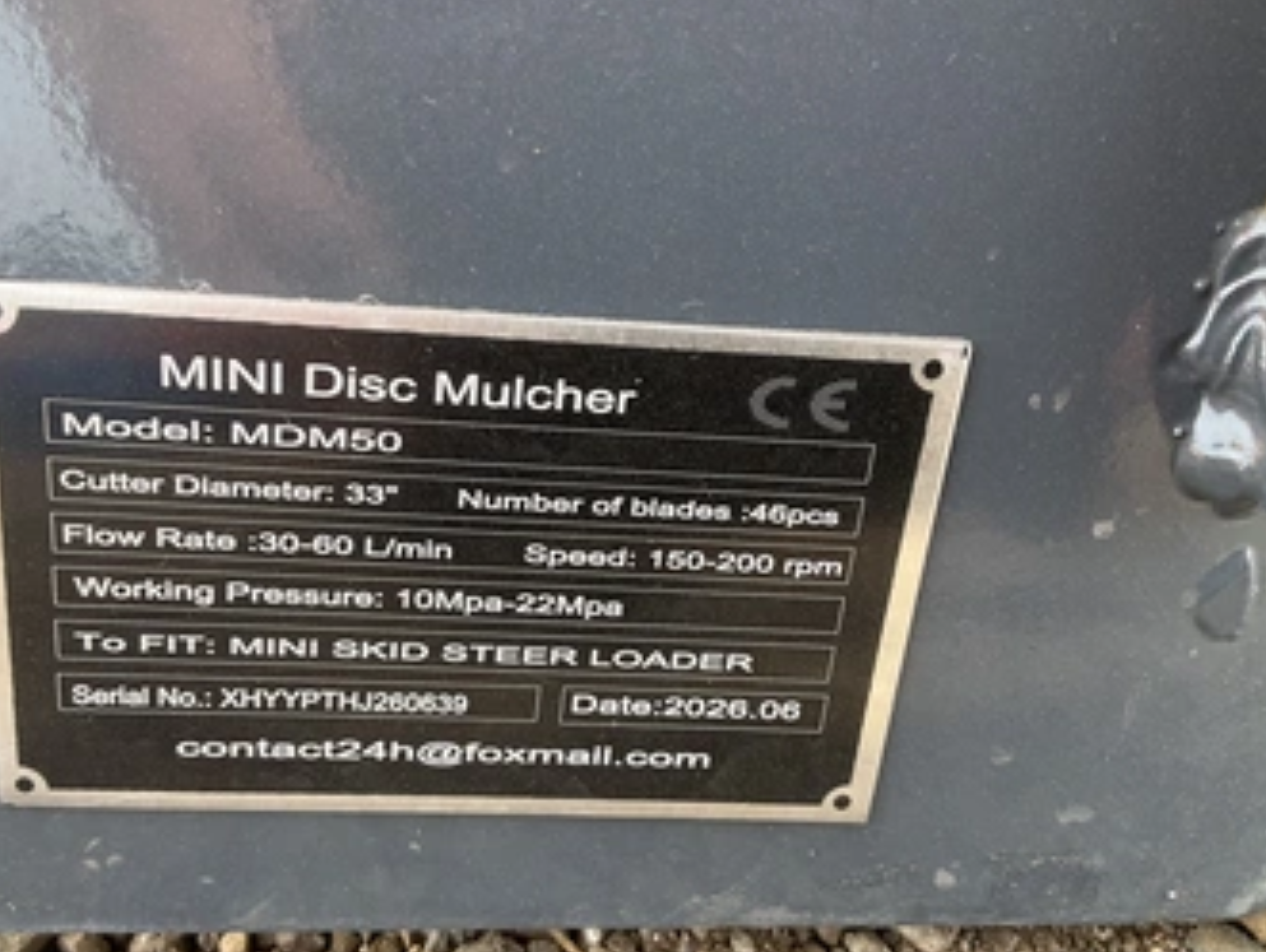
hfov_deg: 52.5
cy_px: 505
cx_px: 562
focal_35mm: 35
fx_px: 1281
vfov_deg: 40.8
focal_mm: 3
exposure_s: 1/122
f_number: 1.8
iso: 25
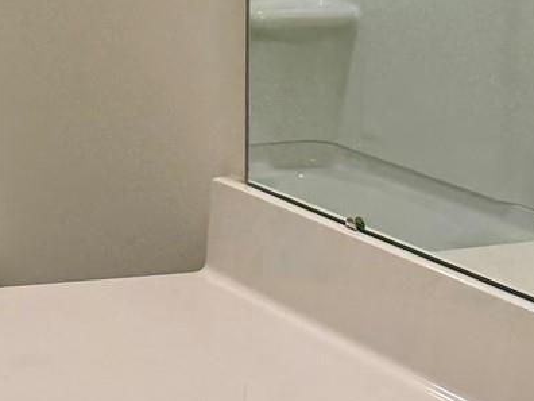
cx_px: -287
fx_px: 1913
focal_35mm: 124
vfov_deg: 11.5
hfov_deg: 14.7
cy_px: -176
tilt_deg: -2.7
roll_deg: +0.1
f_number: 1.78
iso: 125
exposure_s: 1/210
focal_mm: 6.76
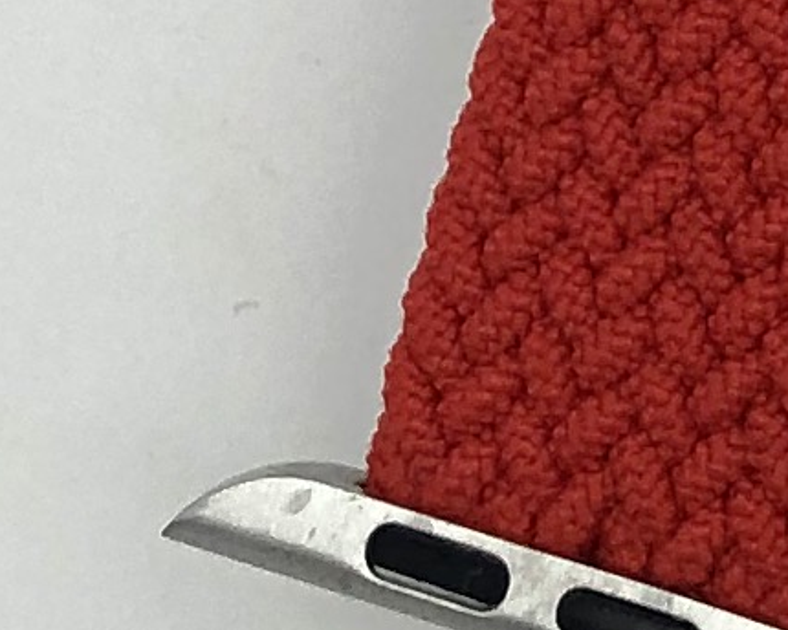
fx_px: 5970
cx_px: 1602
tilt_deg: -84.5
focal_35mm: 256
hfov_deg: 7.3
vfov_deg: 5.9
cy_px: -749
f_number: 1.8
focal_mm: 3.99
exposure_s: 1/774
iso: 20
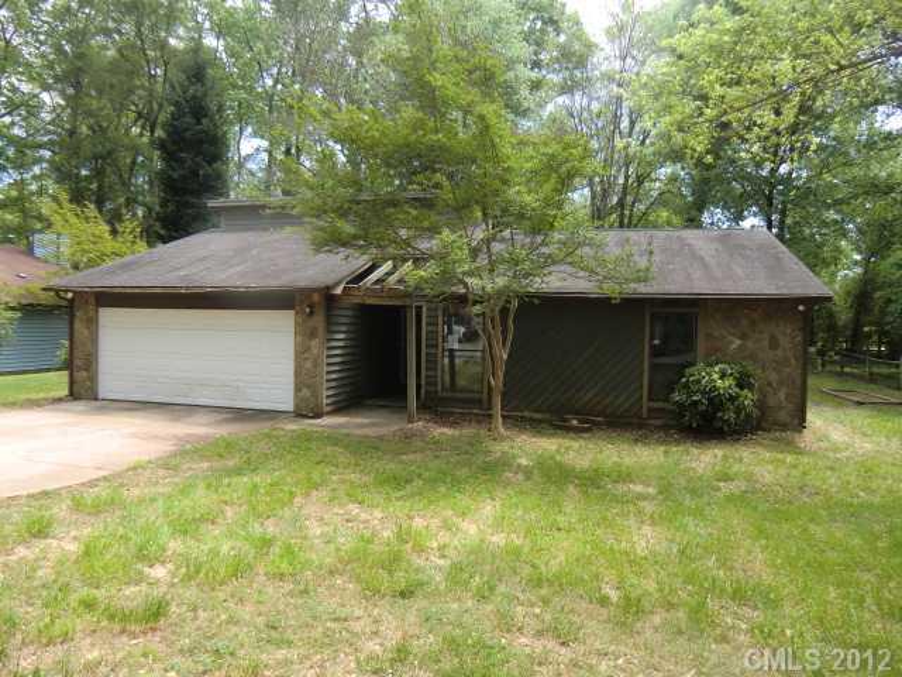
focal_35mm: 24
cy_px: 338
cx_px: 451
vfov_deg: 56.8
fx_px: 625
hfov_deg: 71.6
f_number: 3.2
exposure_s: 1/200
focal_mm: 4.3
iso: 64
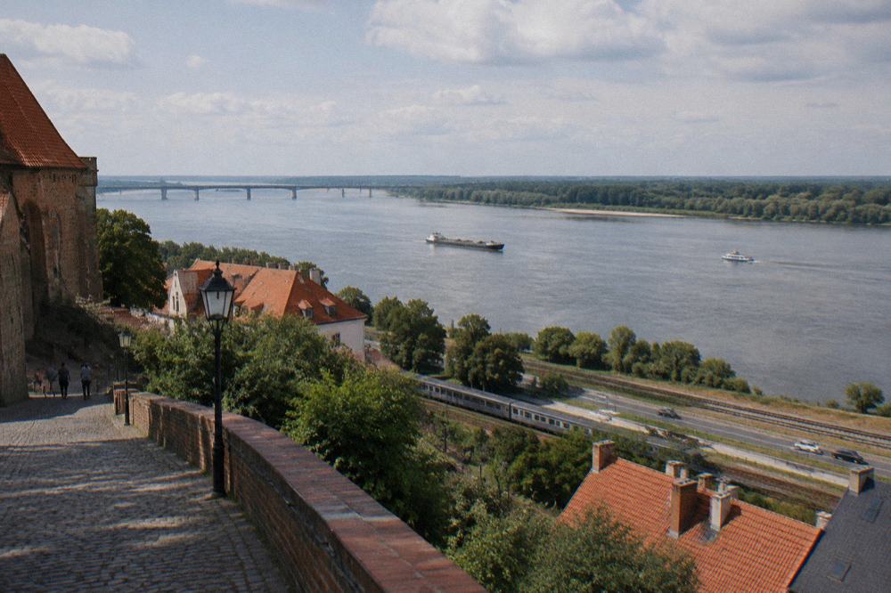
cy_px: 296
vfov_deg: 37.8
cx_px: 446
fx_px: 866
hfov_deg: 54.5
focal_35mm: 35
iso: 200
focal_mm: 35
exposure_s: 1/200
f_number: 8
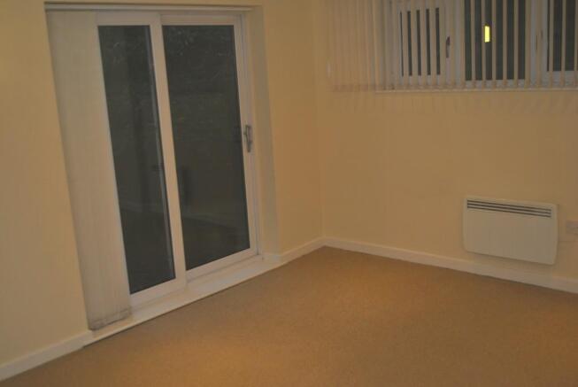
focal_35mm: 36
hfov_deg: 53.1
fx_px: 579
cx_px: 289
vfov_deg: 37.0
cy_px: 194
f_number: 4
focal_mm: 24
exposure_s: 1/60
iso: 200
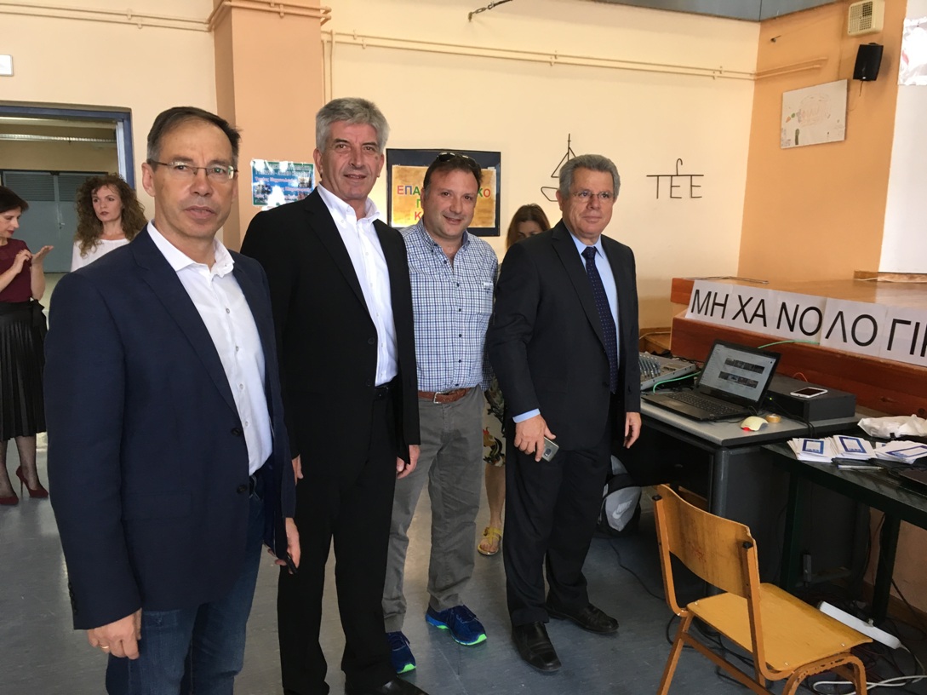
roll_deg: -1.1
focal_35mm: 29
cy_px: 348
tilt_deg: -10.5
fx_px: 776
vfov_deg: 48.2
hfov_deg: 61.7
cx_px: 464
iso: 100
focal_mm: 4.15
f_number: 2.2
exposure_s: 1/33
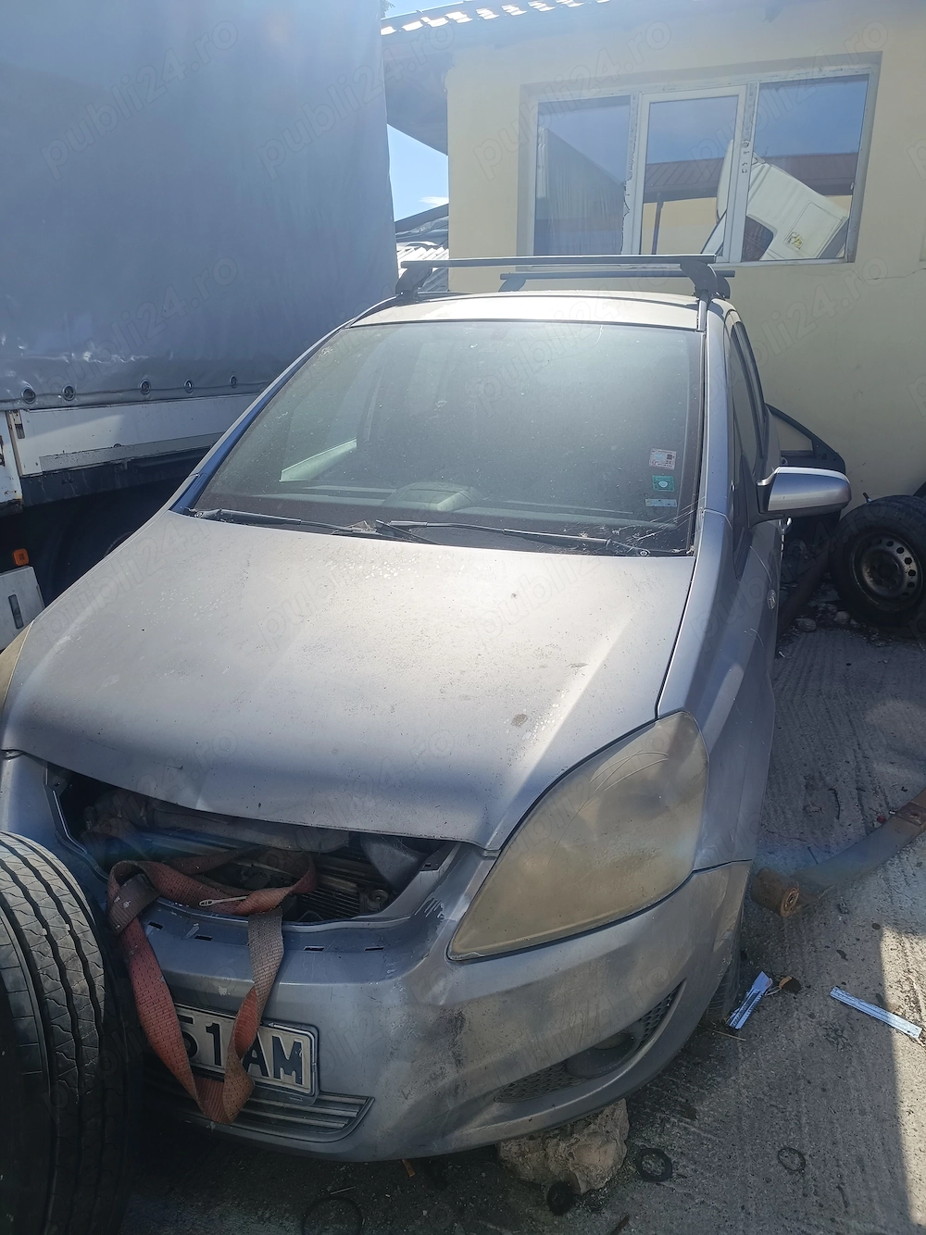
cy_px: 618
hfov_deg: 56.8
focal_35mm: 24
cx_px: 463
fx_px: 856
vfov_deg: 71.6
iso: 58
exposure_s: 1/1290
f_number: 1.88
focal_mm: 5.59
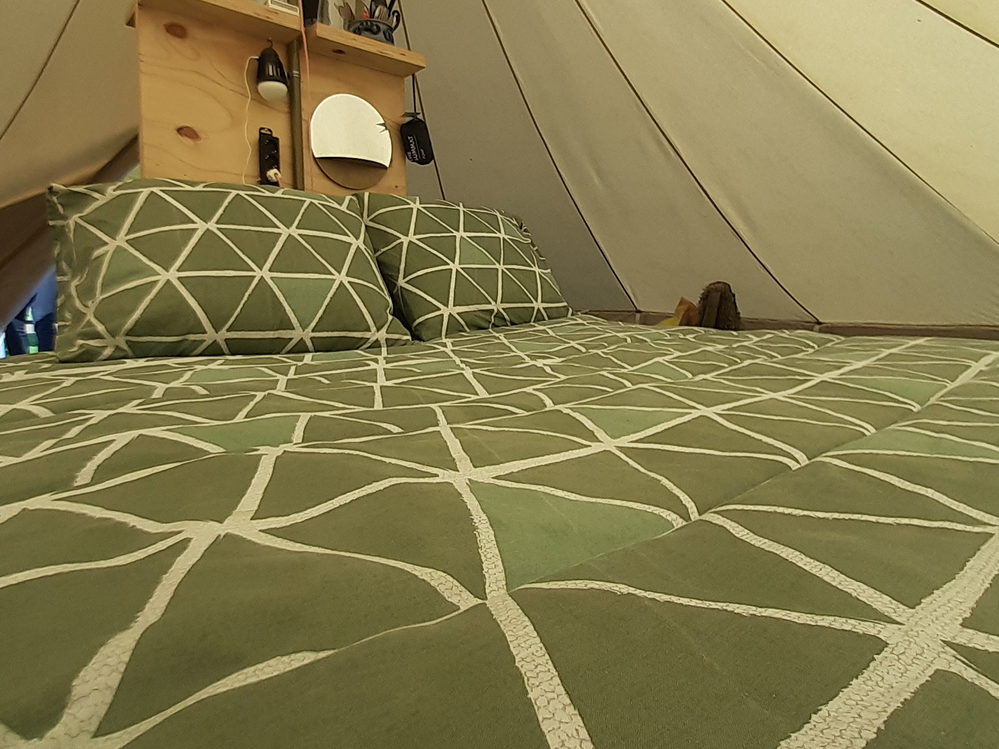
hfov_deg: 84.6
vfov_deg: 68.4
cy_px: 330
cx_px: 466
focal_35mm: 19
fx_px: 548
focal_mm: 1.13
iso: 40
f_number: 2.2
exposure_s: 1/264
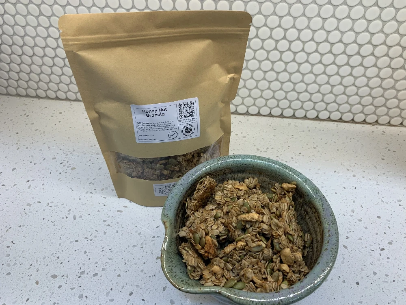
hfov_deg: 67.3
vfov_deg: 53.1
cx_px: 203
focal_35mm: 26
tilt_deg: -45.4
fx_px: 305
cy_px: 152
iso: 80
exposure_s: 1/120
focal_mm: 4.25
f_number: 1.8
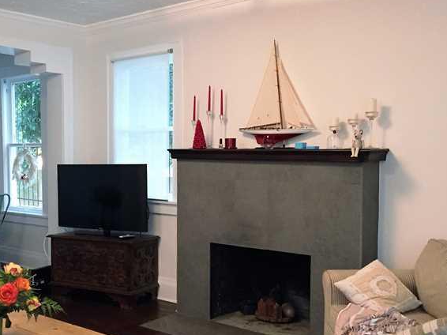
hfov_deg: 45.6
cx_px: 187
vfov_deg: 35.1
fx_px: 529
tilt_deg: -3.3
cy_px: 190
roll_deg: +2.2
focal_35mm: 41
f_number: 2.2
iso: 250
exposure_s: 1/30
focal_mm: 4.15
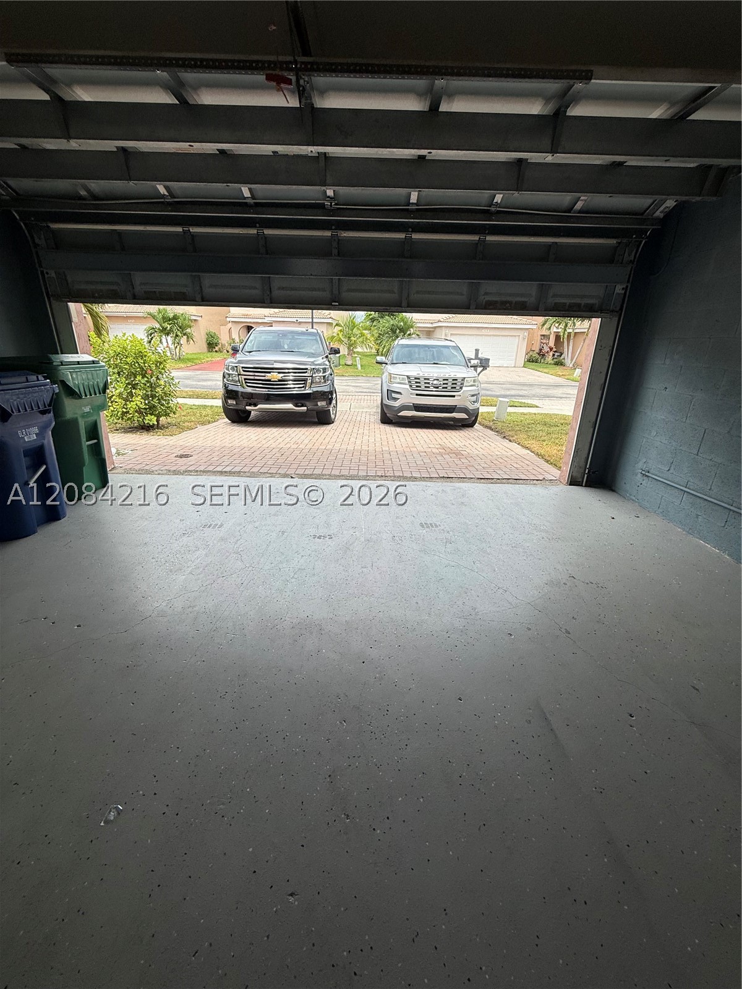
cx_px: 371
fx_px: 400
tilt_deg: -20.7
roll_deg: -2.0
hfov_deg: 85.7
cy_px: 494
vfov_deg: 102.1
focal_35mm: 14
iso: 50
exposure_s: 1/779
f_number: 2.2
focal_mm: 2.22
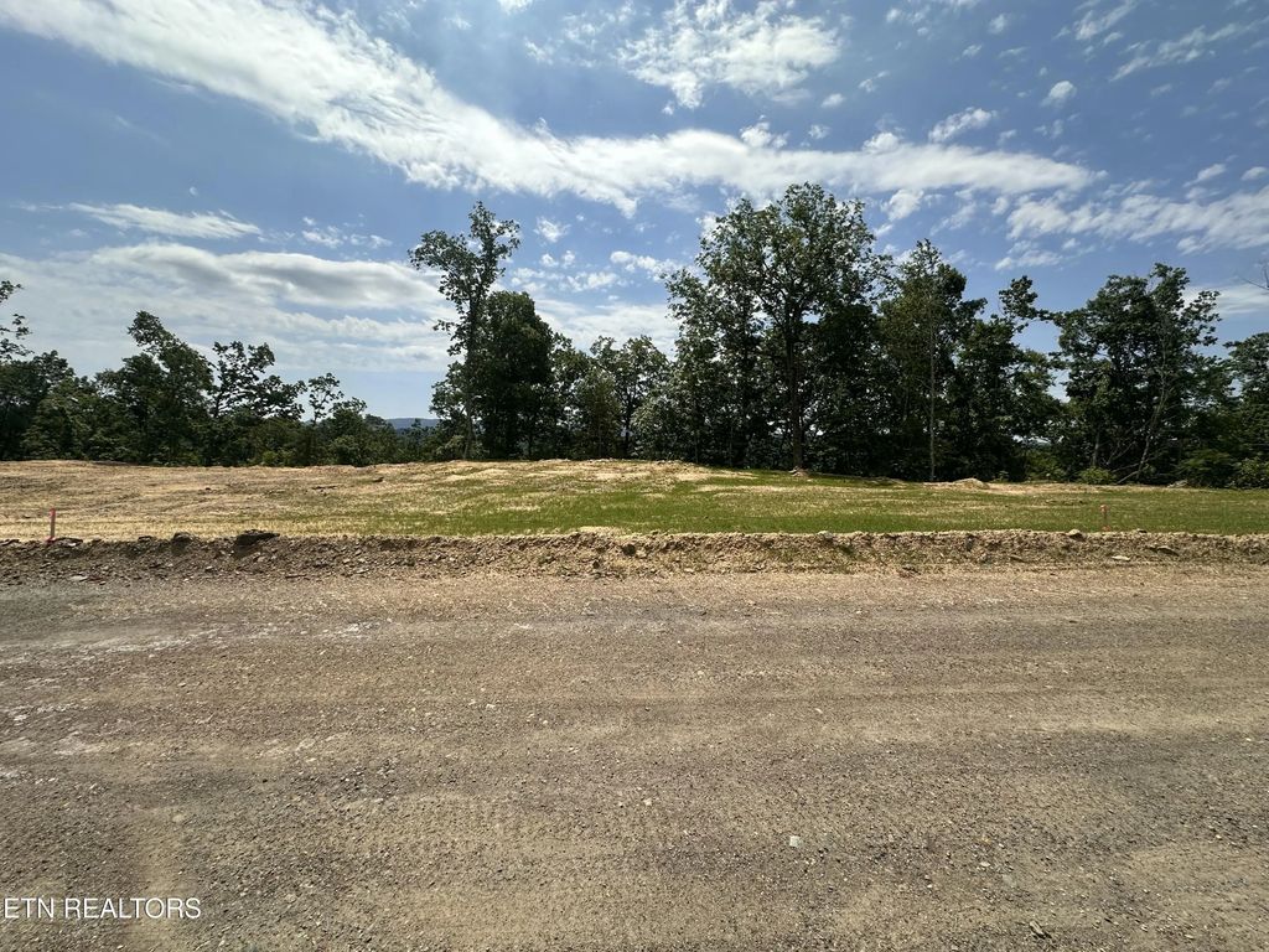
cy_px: 476
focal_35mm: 14
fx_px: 513
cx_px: 634
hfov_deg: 102.1
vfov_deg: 85.7
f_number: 2.2
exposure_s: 1/2959
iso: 50
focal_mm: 2.22
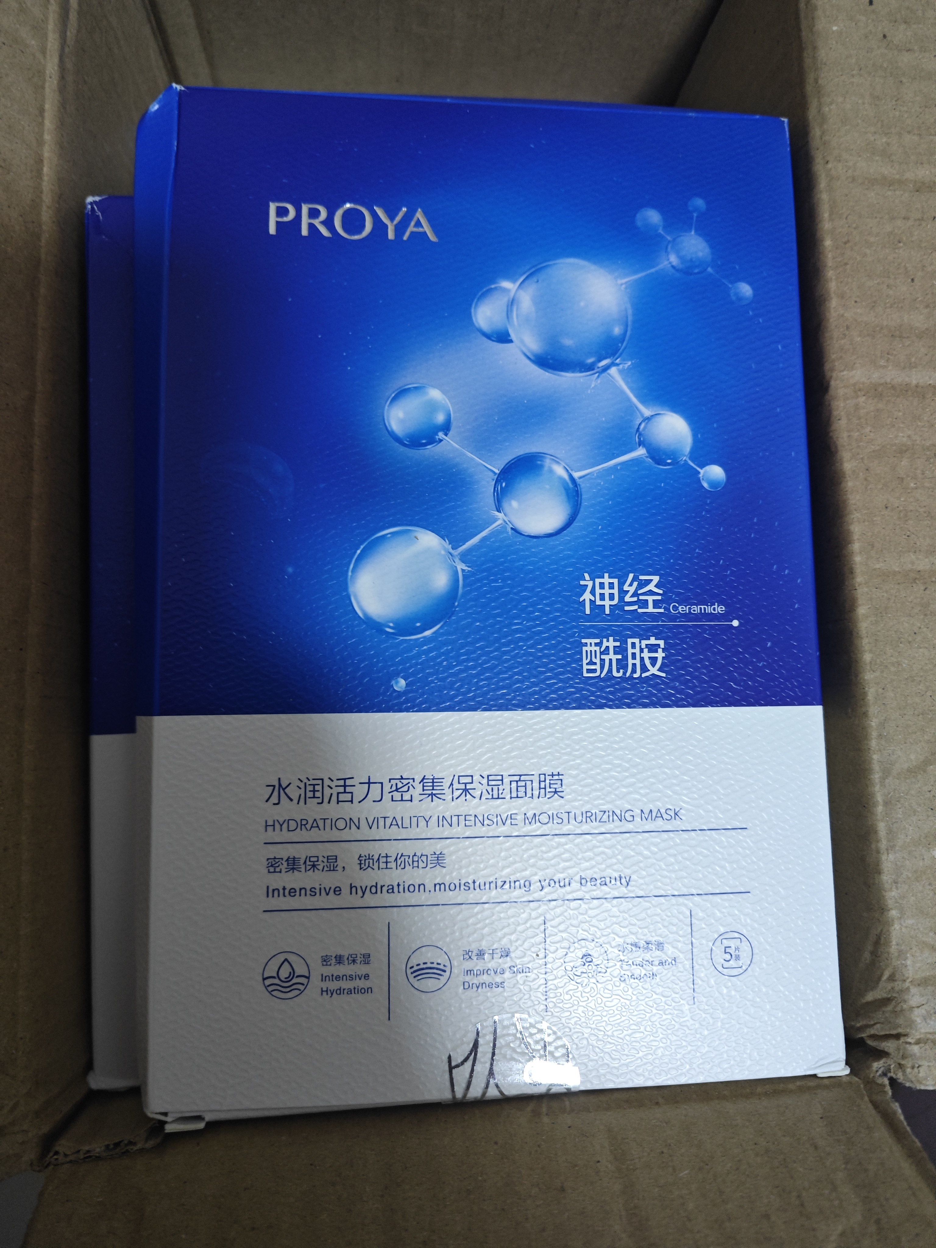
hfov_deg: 58.9
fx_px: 829
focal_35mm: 23
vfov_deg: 73.9
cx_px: 468
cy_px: 624
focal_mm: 5.43
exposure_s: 1/25
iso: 800
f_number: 1.8
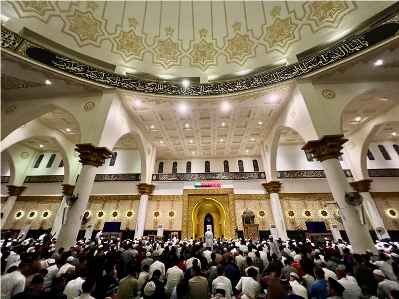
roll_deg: +0.5
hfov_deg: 106.2
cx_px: 200
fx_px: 150
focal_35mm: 13
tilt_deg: +26.6
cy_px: 150
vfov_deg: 89.9
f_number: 1.8
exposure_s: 1/50
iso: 500
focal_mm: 1.57
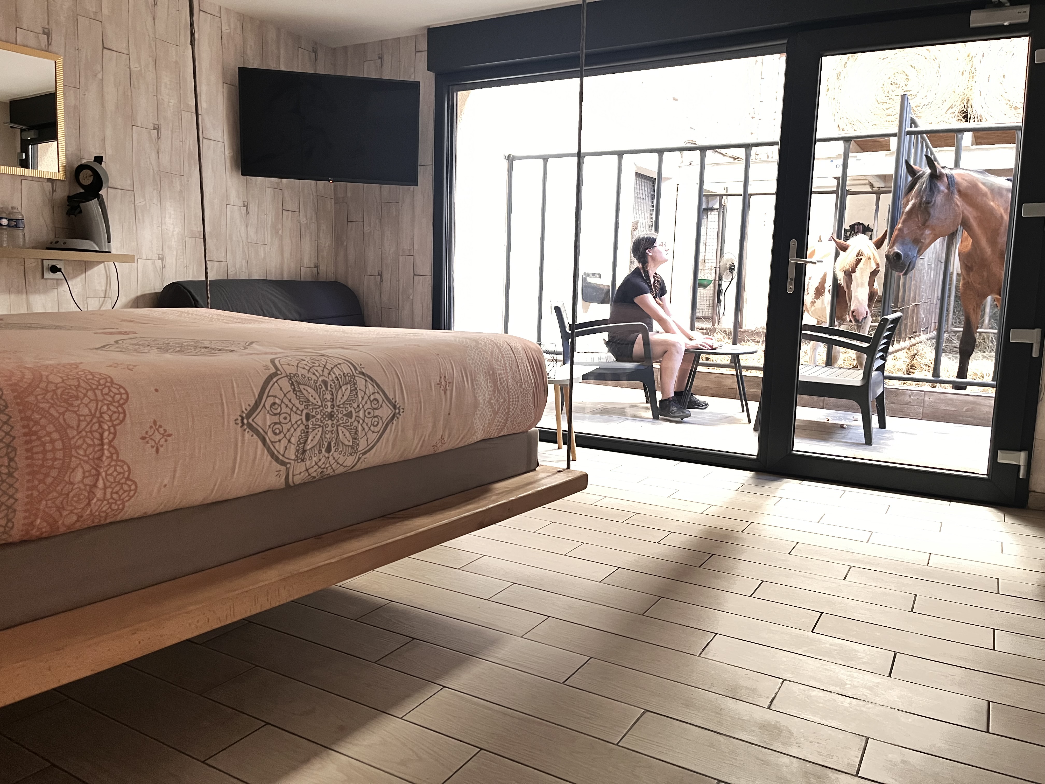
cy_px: 392
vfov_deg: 53.1
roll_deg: -1.3
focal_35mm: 26
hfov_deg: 67.3
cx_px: 522
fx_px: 785
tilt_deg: -7.9
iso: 800
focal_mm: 5.1
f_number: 1.6
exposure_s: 1/30
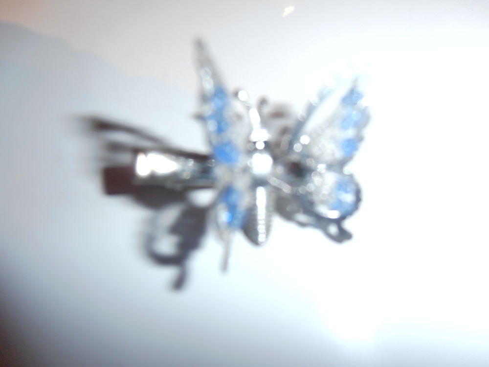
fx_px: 339
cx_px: 244
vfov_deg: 56.8
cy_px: 184
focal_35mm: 24
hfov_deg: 71.6
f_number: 3
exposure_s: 1/30
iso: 125
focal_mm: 4.2
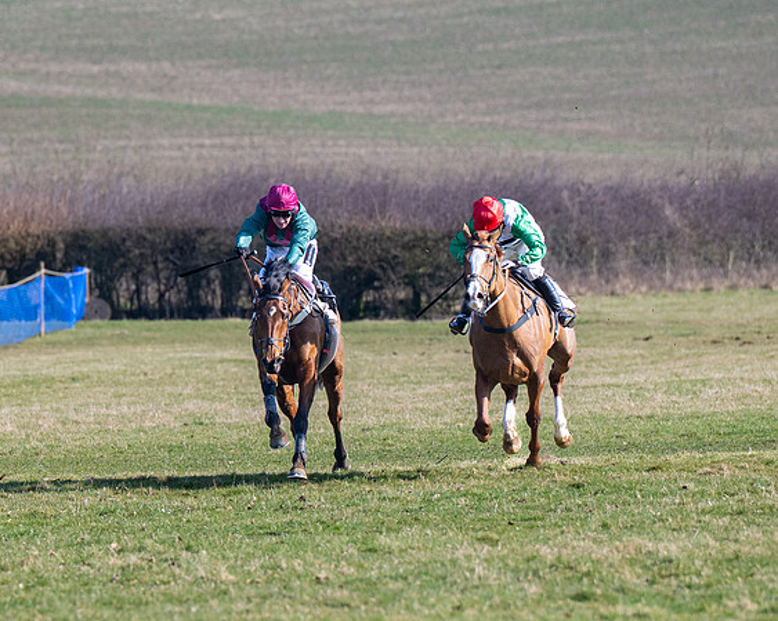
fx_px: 12084
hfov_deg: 3.7
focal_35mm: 525
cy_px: 279
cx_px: 169
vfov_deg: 2.9
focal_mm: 200
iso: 200
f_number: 4
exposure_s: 1/1600
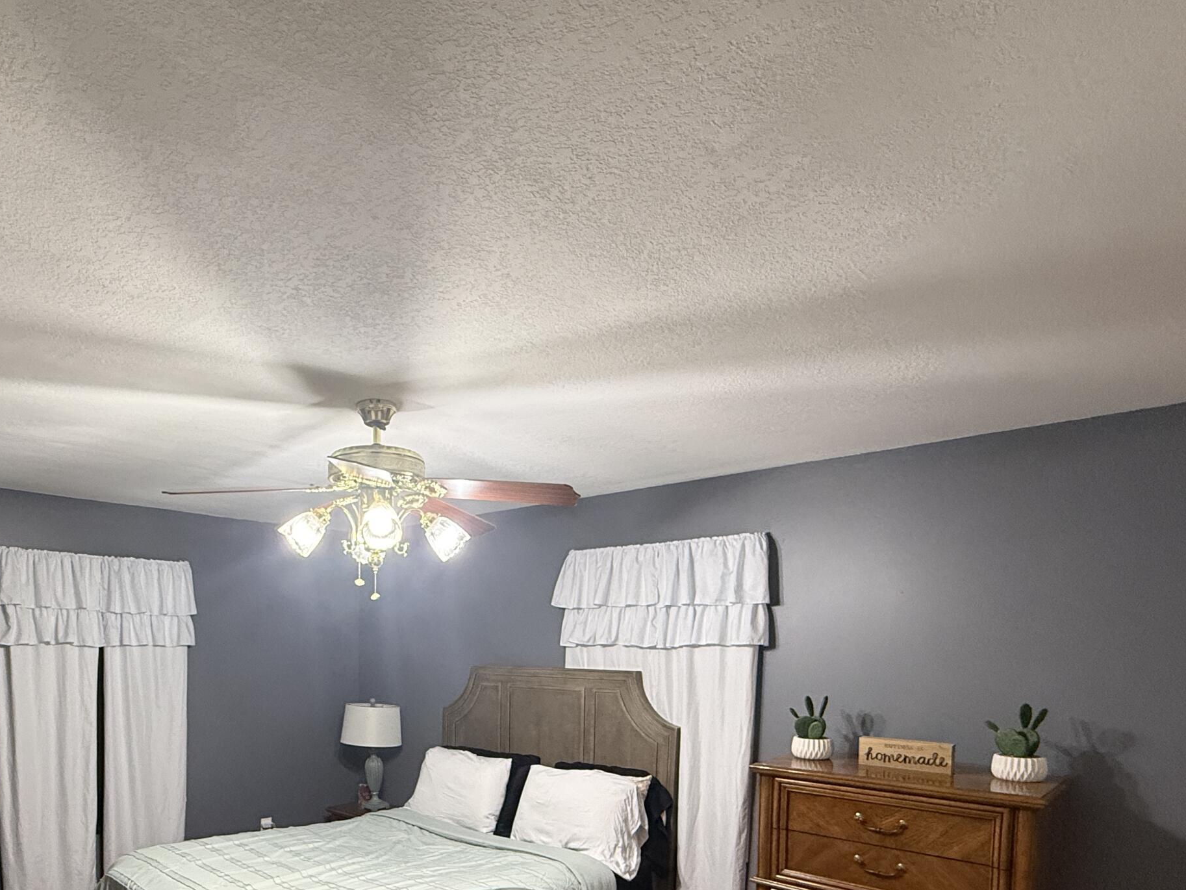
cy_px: 709
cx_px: 435
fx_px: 788
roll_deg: -0.4
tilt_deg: -4.9
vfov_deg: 54.9
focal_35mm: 23
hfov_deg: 72.5
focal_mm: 2.22
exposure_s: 1/60
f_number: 2.2
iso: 320
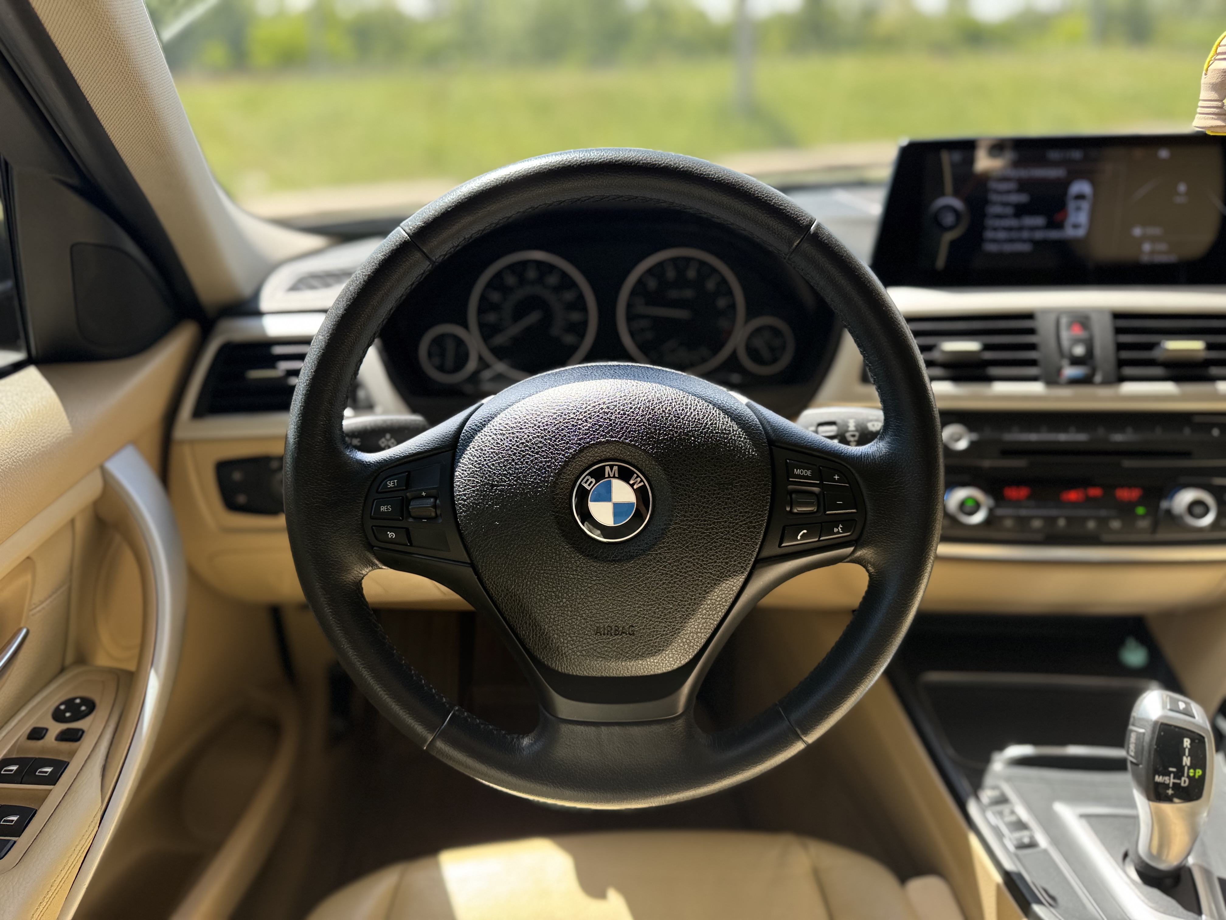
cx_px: 613
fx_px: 850
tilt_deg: -23.2
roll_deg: +1.8
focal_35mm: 24
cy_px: 460
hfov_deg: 71.6
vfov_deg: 56.8
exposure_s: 1/325
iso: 80
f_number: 1.78
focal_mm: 6.76
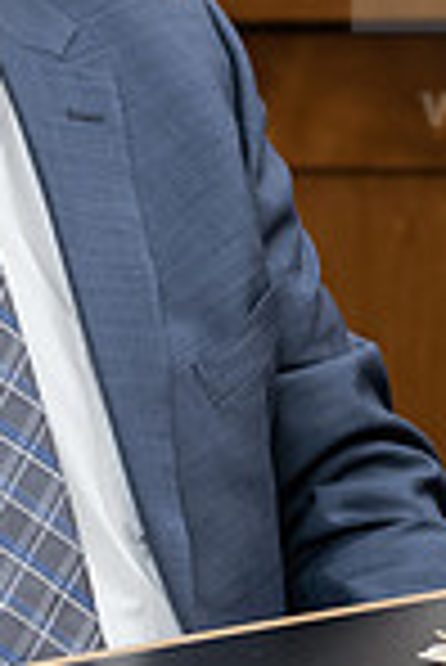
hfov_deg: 4.3
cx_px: 216
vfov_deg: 6.4
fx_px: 5951
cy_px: 200
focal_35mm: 321
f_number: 4
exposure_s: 1/200
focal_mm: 82
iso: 1000
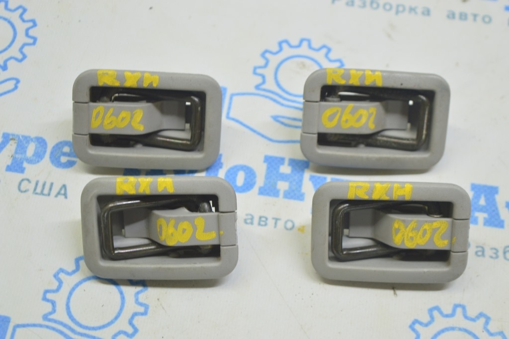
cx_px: 254
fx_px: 1017
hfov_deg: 28.1
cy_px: 170
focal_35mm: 72
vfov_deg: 18.9
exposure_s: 1/20
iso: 400
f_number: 5.6
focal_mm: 48
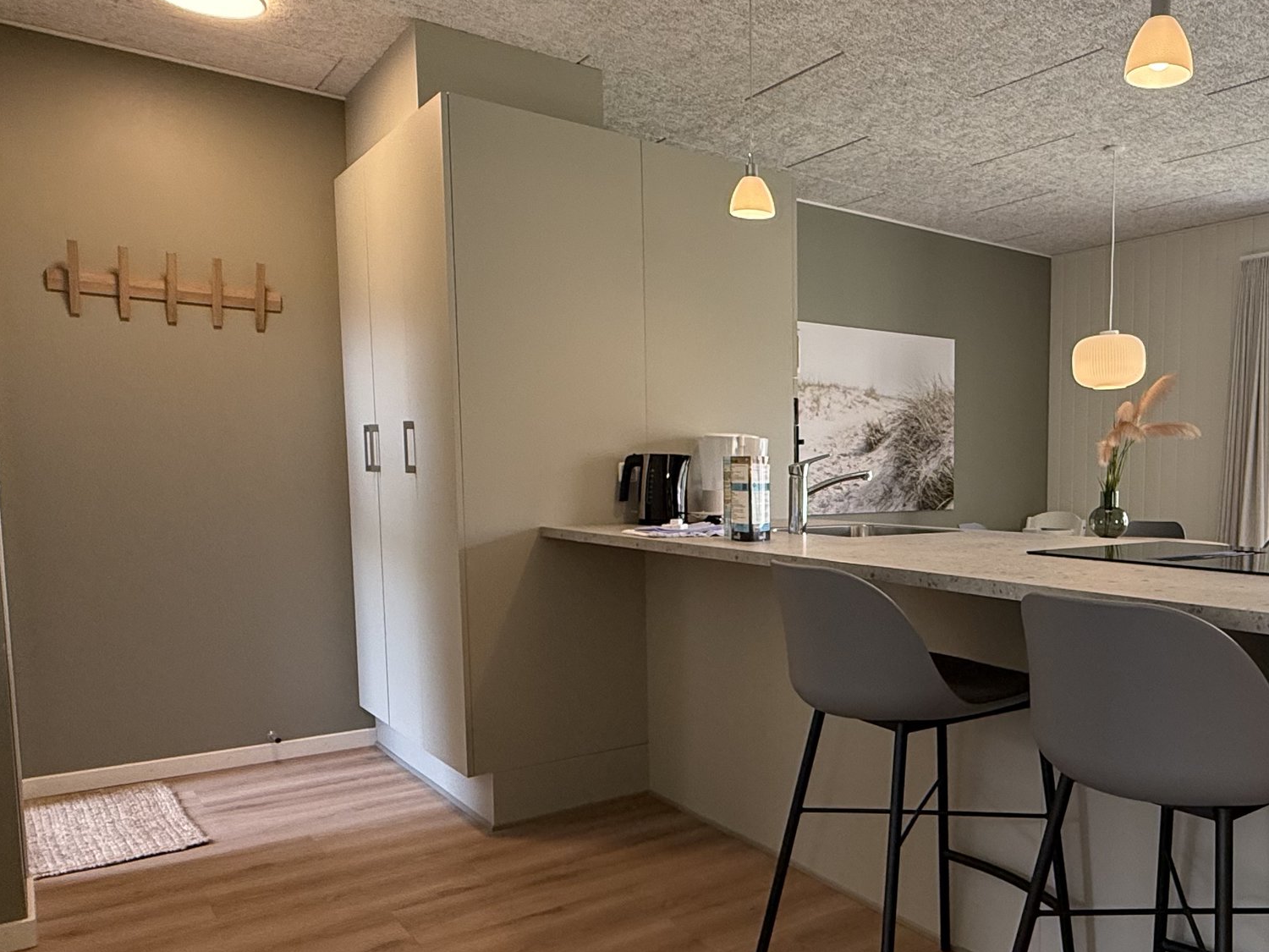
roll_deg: -0.3
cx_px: 928
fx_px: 1026
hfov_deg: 60.5
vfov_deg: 49.5
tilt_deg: -6.1
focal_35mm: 28
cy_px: 566
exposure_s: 1/99
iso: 200
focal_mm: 2.22
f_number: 2.2
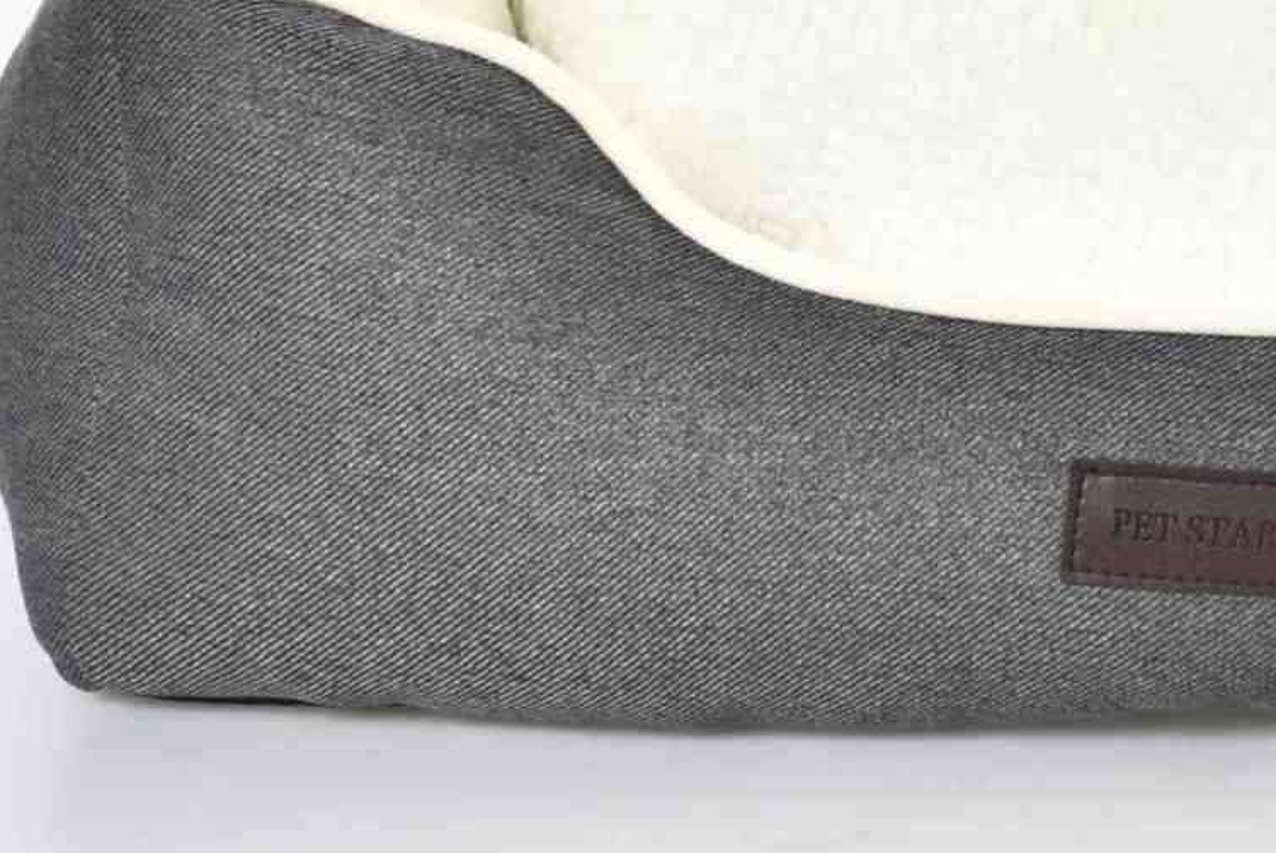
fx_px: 7164
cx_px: 1241
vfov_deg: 6.8
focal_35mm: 202
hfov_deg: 10.1
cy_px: -23
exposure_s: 1/125
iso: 320
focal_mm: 70
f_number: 9
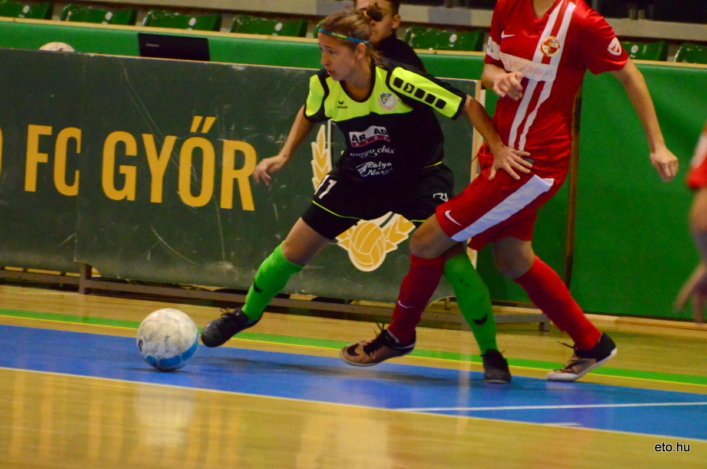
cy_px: 234
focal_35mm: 405
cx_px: 354
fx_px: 7938
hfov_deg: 5.1
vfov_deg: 3.4
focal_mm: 270
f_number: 5.6
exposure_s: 1/400
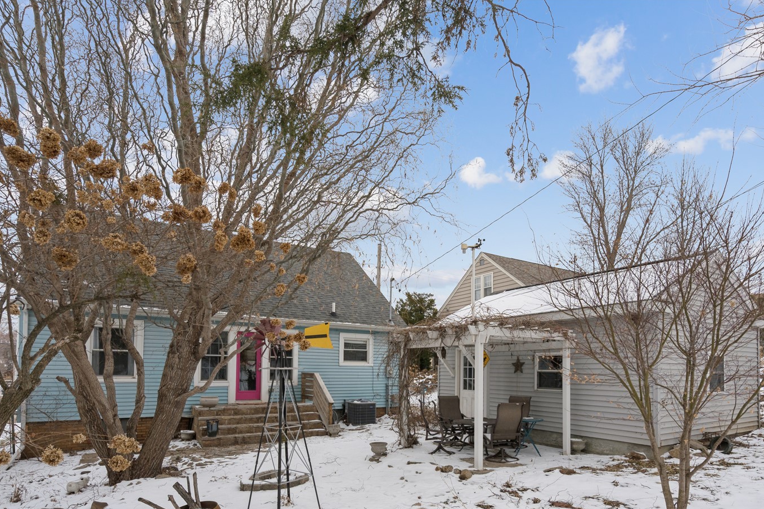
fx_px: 424
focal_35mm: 20
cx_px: 415
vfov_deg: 61.1
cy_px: 316
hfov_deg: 83.8
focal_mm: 16
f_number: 8
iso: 400
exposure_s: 1/1000
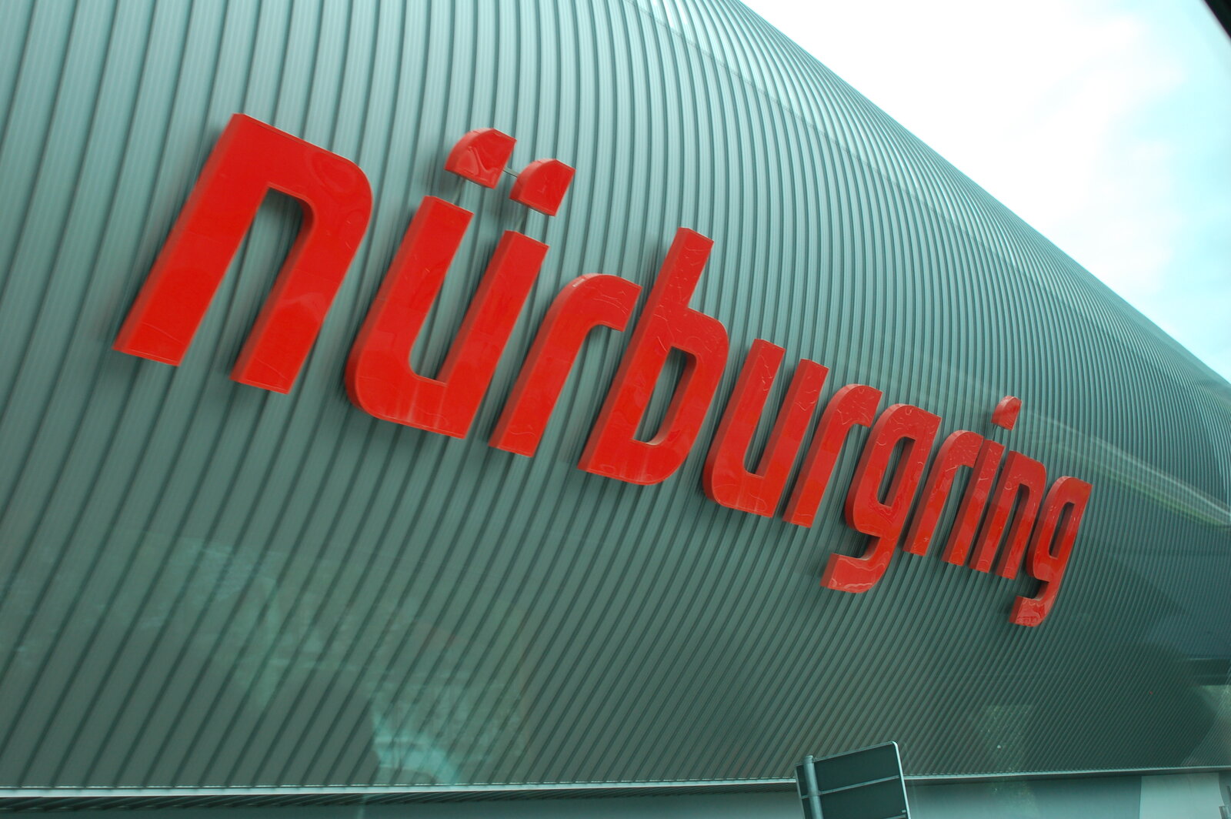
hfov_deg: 41.1
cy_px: 410
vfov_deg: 28.0
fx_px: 1640
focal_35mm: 48
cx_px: 616
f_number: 6.3
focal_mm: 32
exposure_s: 1/160
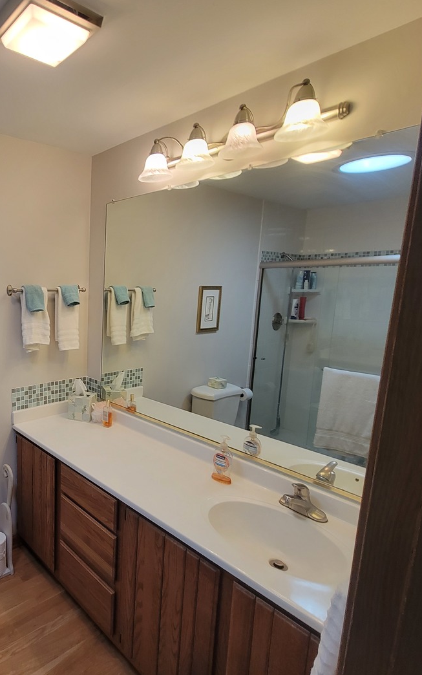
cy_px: 338
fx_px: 349
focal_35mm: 19
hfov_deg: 54.8
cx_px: 48
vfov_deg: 88.0
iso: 125
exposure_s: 1/60
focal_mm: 2.2
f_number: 2.2
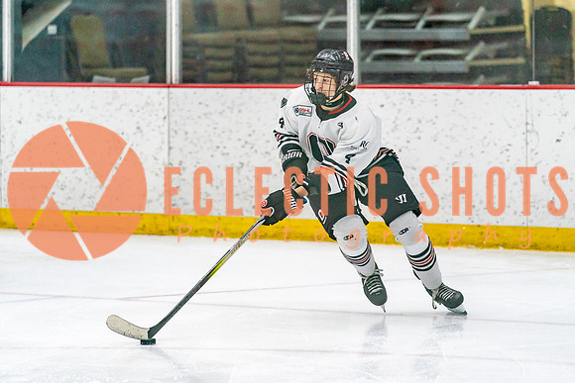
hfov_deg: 9.8
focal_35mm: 211
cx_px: 288
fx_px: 3365
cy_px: 183
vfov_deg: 6.5
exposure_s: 1/1250
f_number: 2.8
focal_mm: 168
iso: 3200
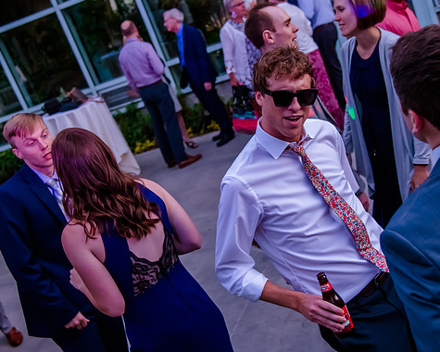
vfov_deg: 26.7
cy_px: 177
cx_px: 242
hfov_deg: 33.0
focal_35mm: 57
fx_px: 742
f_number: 4
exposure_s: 1/400
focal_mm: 38
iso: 4000
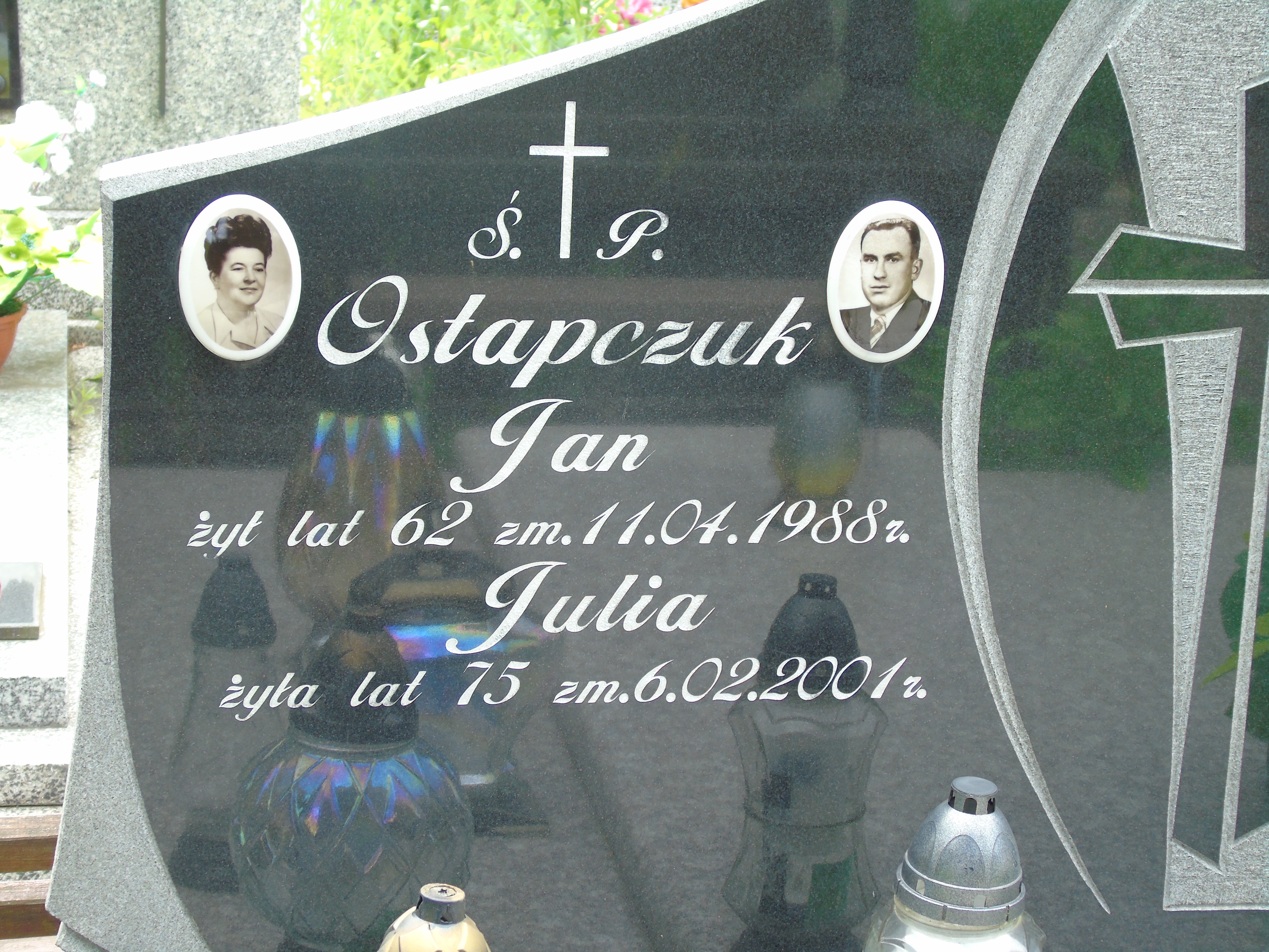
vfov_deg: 18.0
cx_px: 634
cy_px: 476
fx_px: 3006
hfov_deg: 23.8
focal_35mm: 82
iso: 80
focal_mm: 15
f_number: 4.1
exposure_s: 1/50
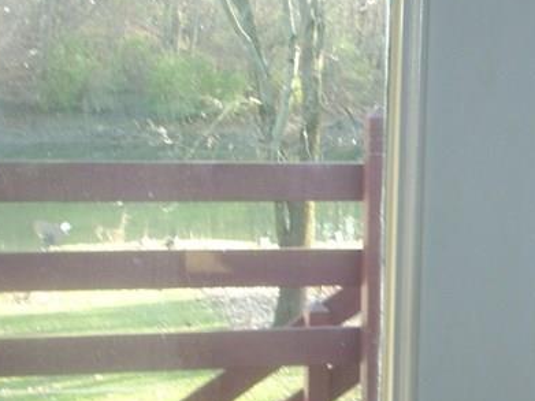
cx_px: 617
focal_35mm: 97
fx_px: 1499
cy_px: 267
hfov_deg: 19.2
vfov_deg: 15.2
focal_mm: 6.2
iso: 64
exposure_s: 1/30
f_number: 2.8
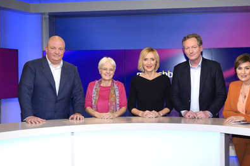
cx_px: 142
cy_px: 91
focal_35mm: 47
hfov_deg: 41.8
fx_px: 326
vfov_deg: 28.6
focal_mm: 41
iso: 1600
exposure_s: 1/125
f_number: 5
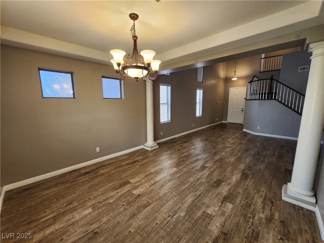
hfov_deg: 106.2
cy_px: 122
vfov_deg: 89.9
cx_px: 162
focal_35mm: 13
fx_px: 122
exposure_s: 1/60
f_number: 2.2
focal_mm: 2.2
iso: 200
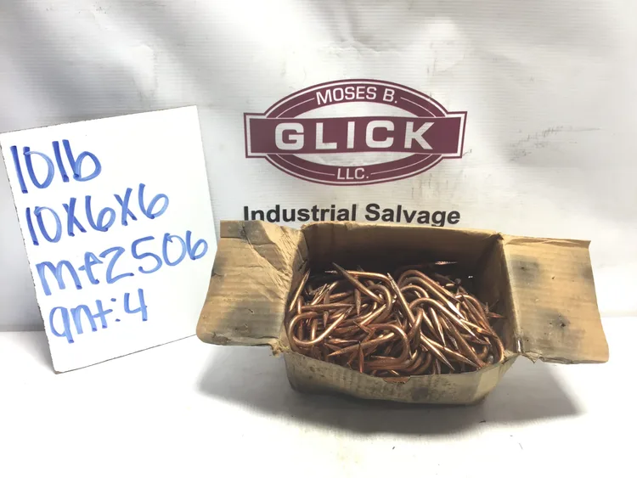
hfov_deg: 58.3
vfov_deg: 45.5
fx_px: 571
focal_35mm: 31
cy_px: 239
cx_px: 318
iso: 32
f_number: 2.4
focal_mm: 3.3
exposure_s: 1/60
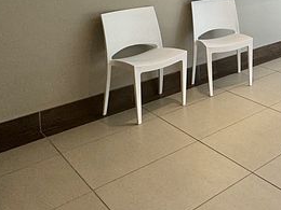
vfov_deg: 29.5
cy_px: -33
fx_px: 349
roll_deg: +1.0
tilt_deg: -3.8
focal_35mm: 43
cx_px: 365
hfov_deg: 32.7
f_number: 2.2
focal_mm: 2.22
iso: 64
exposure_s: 1/100
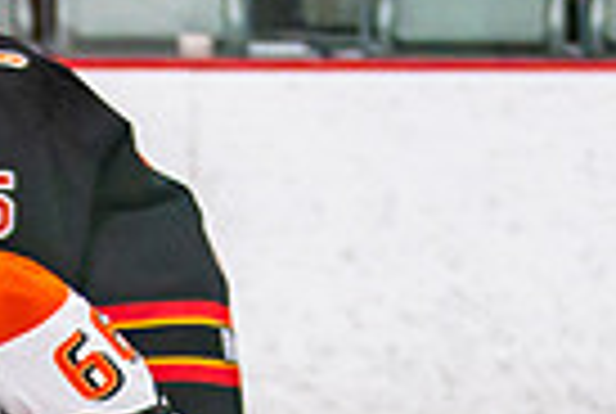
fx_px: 13033
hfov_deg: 2.7
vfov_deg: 1.8
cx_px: -3
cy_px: 746
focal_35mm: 760
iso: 640
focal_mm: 100
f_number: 2.8
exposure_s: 1/640
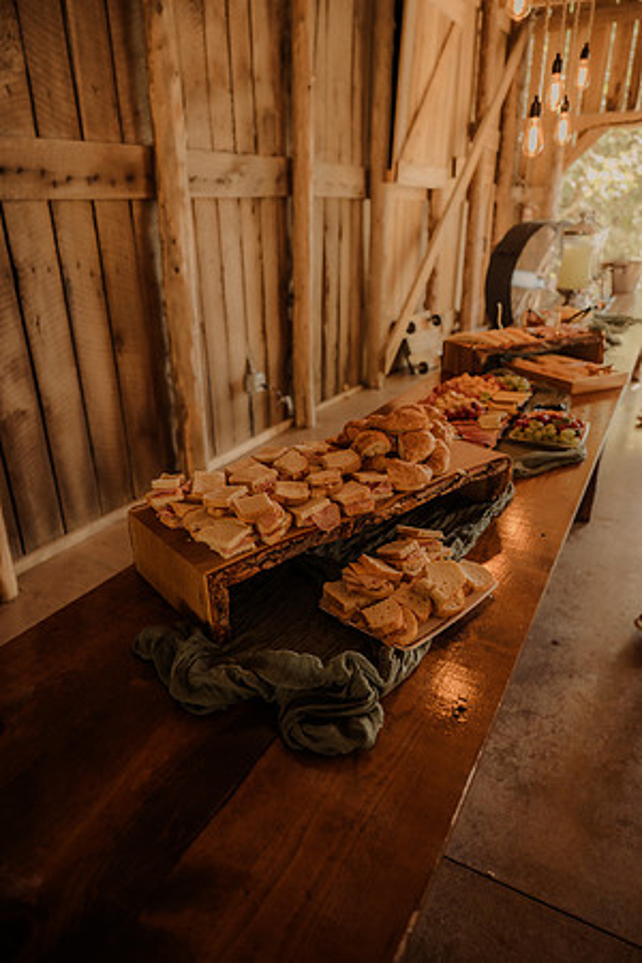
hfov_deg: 53.1
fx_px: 642
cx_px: 321
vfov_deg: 73.7
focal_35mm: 24
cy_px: 482
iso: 640
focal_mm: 24
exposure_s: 1/125
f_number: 2.8
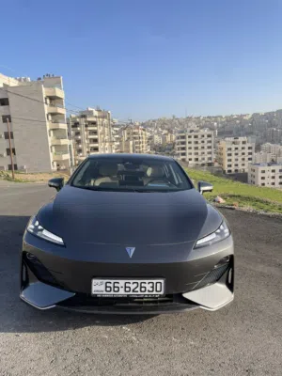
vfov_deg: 67.3
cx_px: 141
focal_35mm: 26
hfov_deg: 53.1
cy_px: 188
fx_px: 282
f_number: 1.6
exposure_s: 1/1383
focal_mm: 4.2
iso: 32
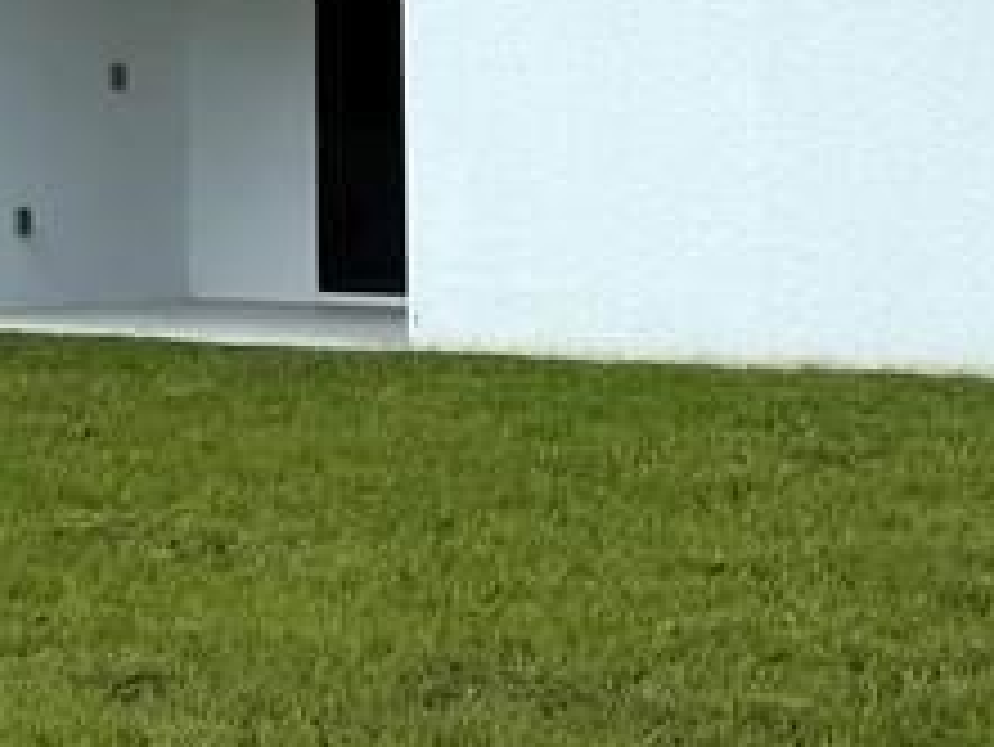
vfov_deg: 12.9
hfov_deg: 17.4
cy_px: -248
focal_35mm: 111
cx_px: 27
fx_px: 3189
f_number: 1.78
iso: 80
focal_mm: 6.76
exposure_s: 1/9091
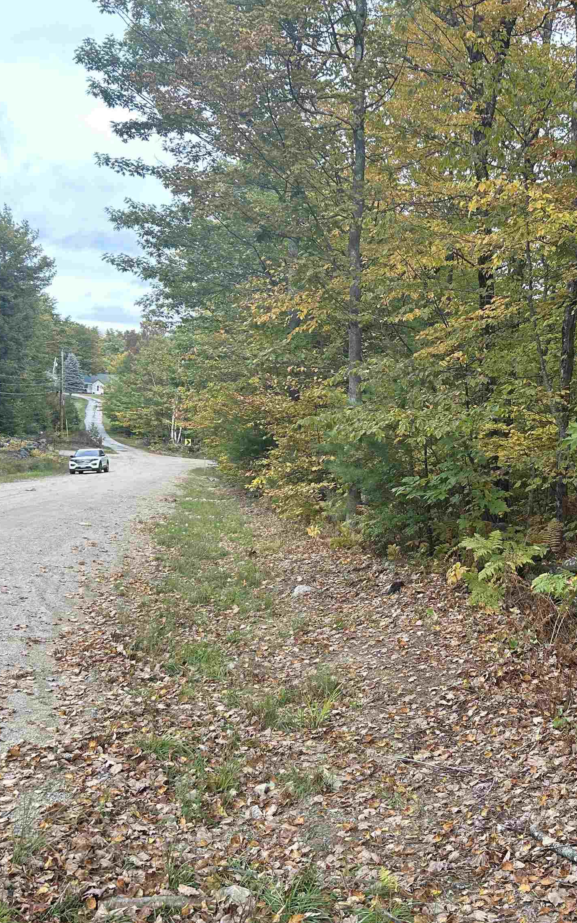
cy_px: 463
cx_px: 504
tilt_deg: -3.7
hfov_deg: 32.9
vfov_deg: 52.7
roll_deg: -3.9
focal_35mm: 37
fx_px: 931
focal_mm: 5.7
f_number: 1.5
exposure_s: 1/461
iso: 50
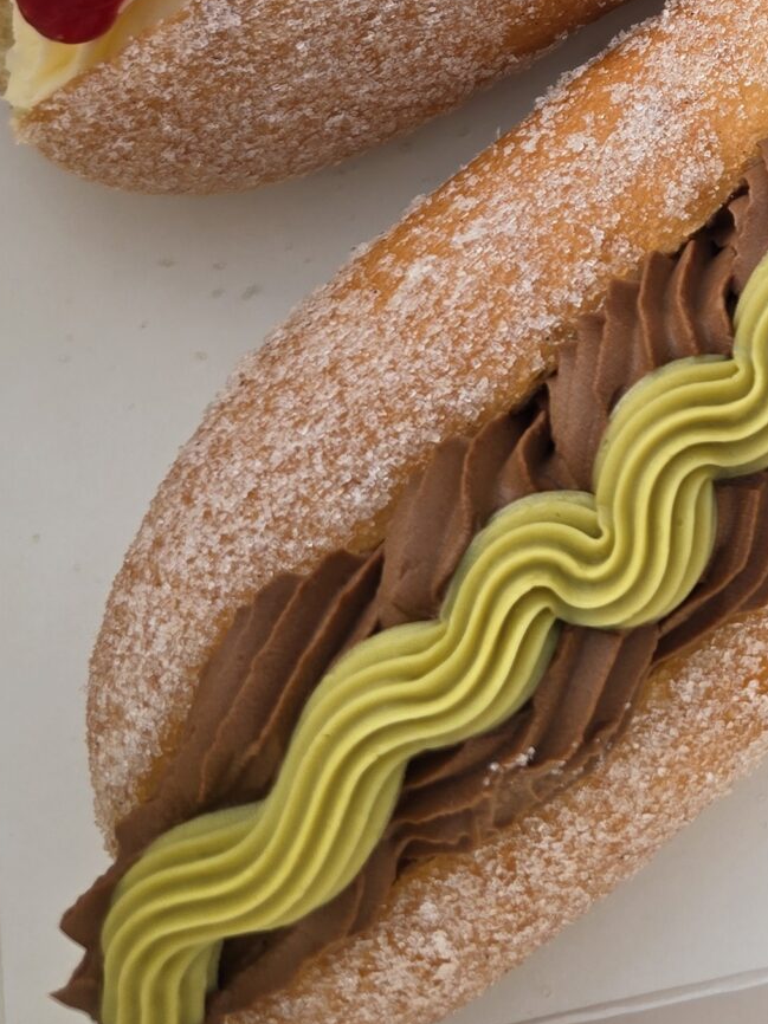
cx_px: 1022
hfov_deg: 19.7
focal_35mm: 68
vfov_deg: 25.1
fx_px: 2013
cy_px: -278
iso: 12
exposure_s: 1/382
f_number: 1.7
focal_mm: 6.3
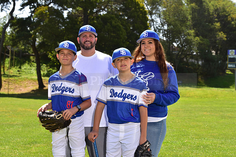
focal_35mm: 82
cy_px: 78
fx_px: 538
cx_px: 118
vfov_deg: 16.7
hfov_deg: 24.8
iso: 80
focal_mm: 82
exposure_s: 1/125
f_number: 7.1
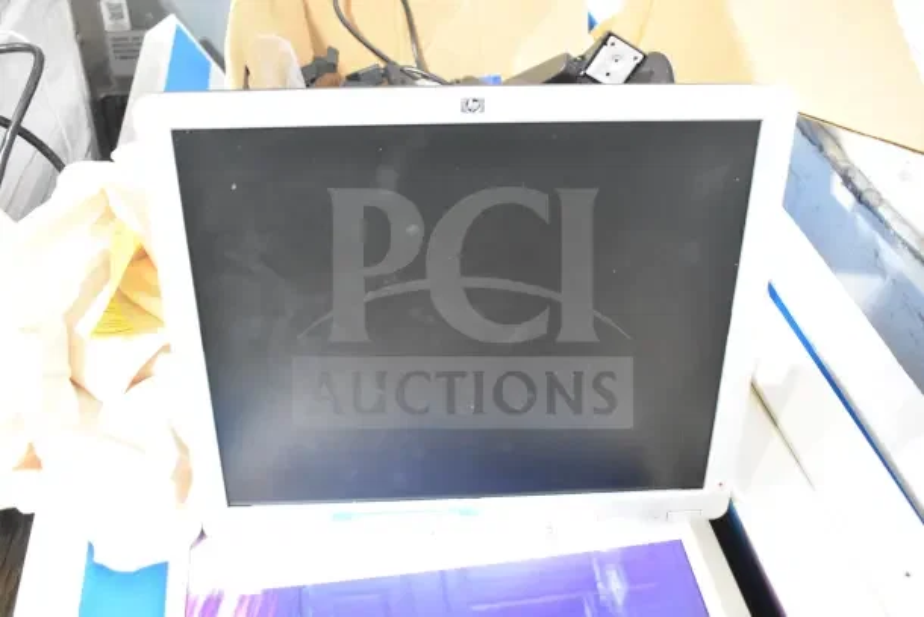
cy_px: 308
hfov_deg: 55.1
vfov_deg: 38.4
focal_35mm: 34
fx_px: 886
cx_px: 462
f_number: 3.8
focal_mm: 23
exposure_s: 1/40
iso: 6400
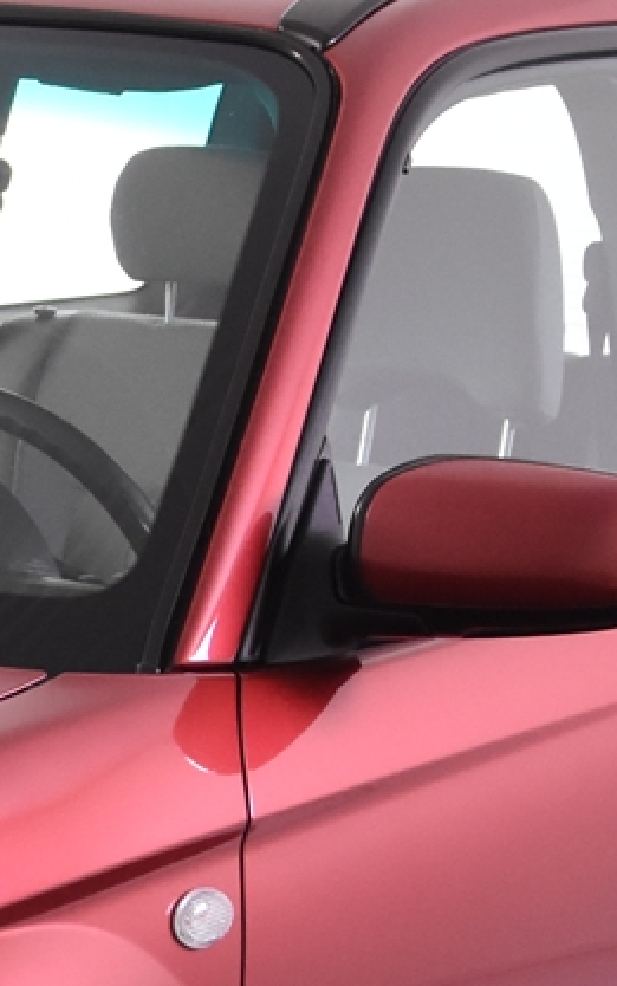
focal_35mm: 169
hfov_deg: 7.5
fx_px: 4542
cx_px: -553
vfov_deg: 12.3
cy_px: 927
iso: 1600
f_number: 4.5
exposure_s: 1/80
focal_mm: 24
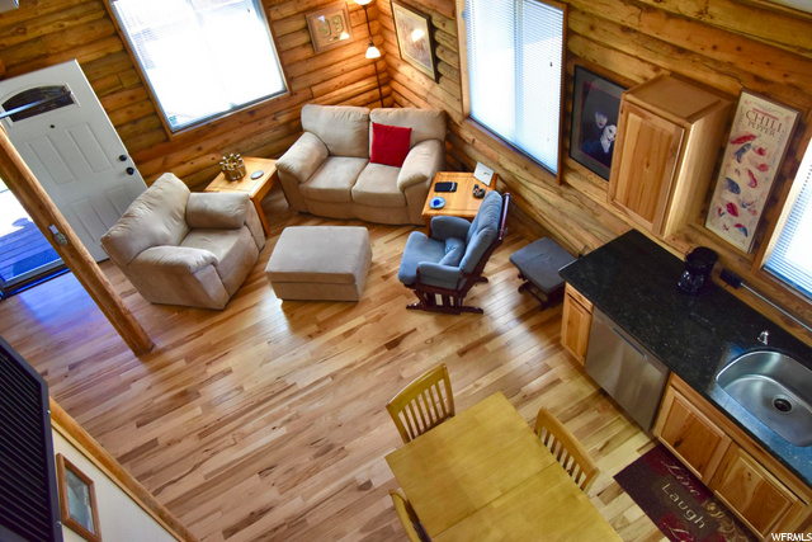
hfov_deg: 73.7
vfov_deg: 53.2
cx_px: 406
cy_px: 271
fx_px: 541
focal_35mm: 24
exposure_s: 1/80
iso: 800
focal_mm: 16
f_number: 5.3
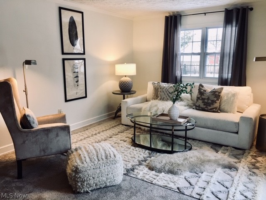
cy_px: 100
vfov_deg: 48.2
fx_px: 223
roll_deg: +0.0
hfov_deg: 61.7
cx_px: 133
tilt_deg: -9.3
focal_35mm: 29
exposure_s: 1/15
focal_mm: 4.15
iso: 25
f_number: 2.2
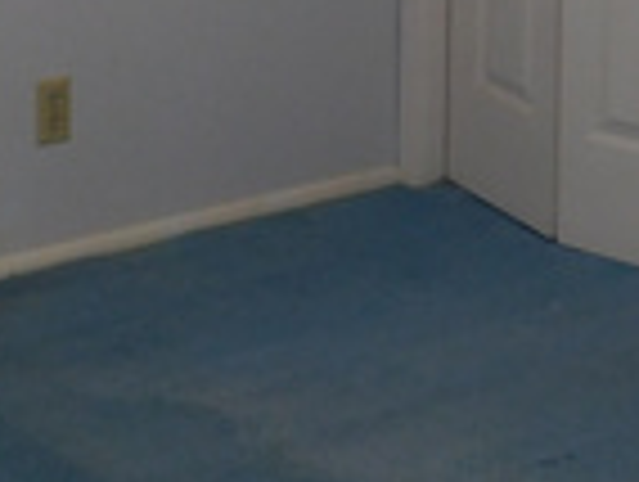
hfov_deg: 14.5
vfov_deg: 10.3
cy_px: -441
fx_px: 2496
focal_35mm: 135
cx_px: 184
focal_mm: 5.3
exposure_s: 1/30
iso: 140
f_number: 3.2
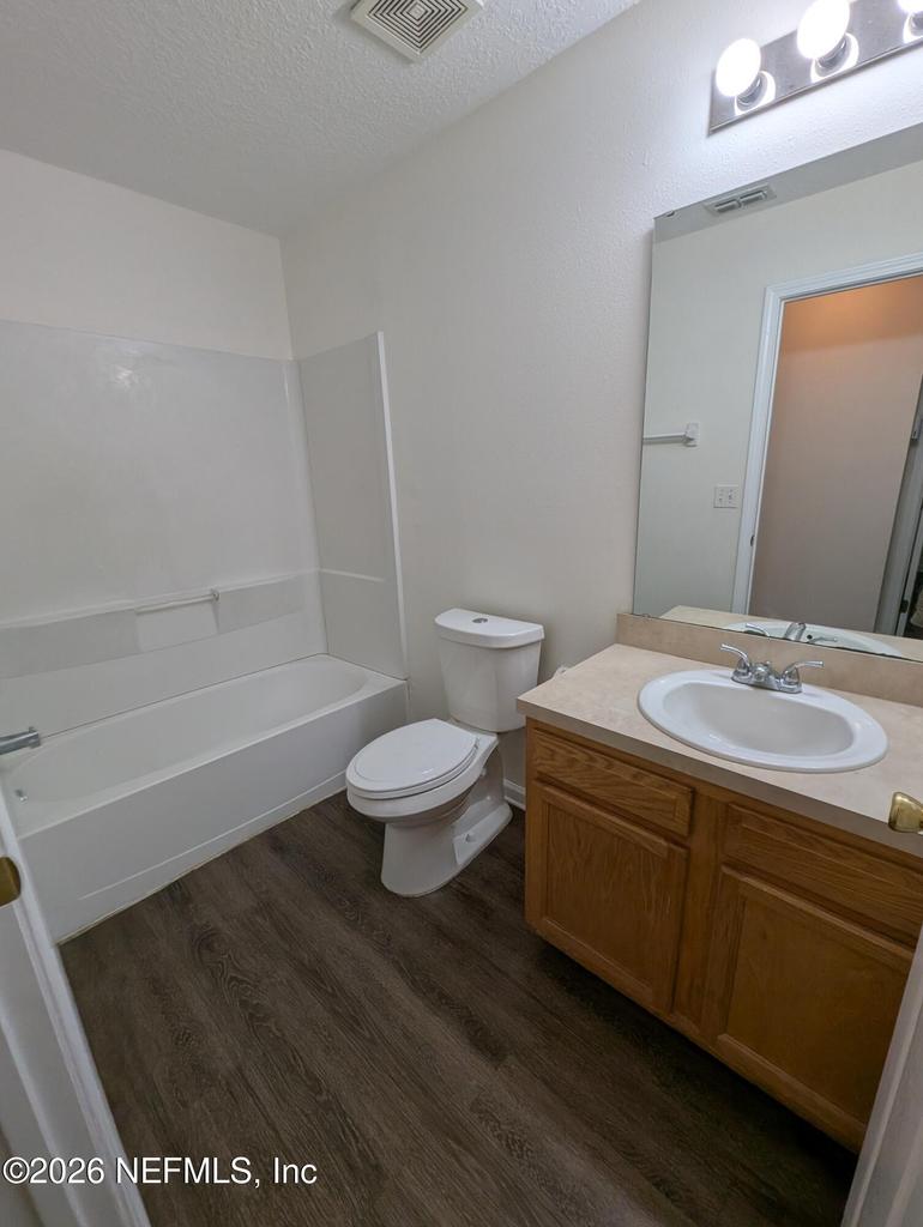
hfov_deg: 90.0
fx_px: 461
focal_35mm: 13
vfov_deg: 106.1
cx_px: 462
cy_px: 614
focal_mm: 1.95
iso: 100
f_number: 2.2
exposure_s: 1/120
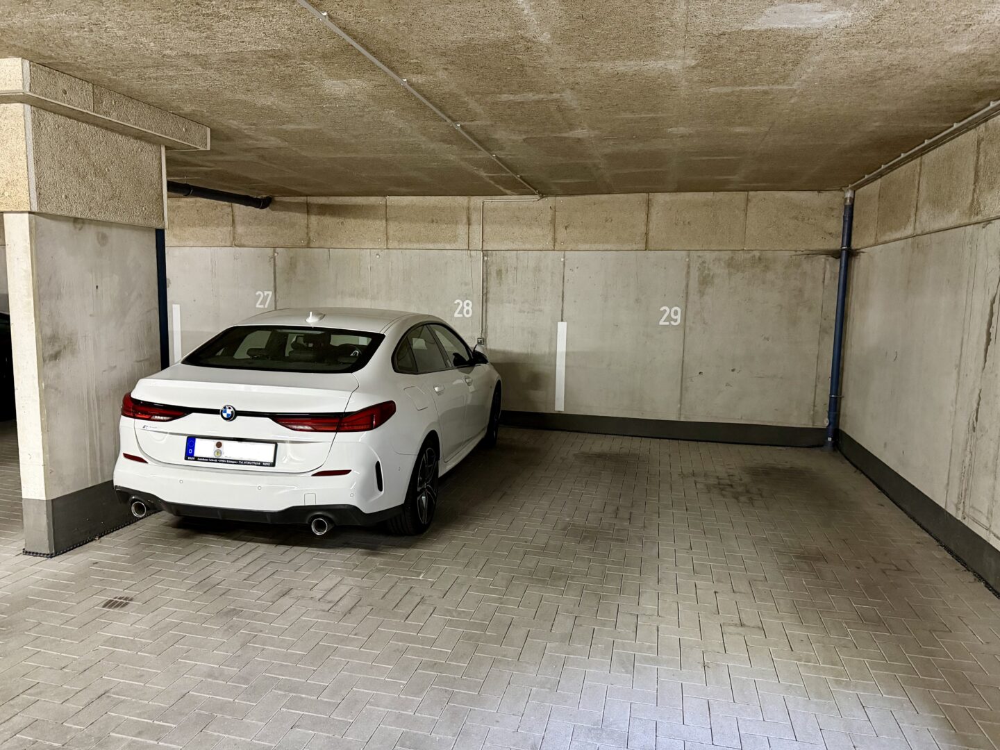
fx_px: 693
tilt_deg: -7.0
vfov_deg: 56.8
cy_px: 375
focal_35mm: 24
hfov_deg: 71.6
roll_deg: -1.0
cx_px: 500
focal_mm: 6.76
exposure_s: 1/33
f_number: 1.78
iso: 1000
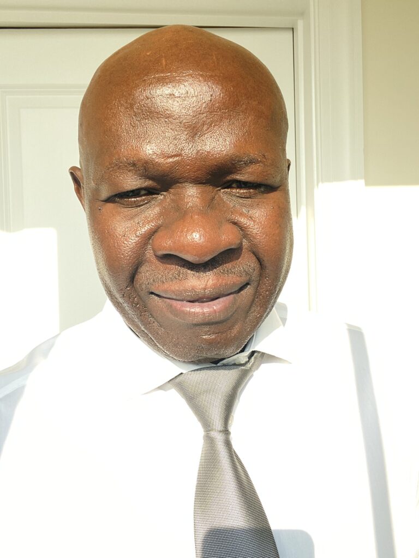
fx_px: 484
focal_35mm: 30
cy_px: 279
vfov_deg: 60.0
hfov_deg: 46.8
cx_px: 210
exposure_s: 1/122
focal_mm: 2.71
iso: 40
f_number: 2.2
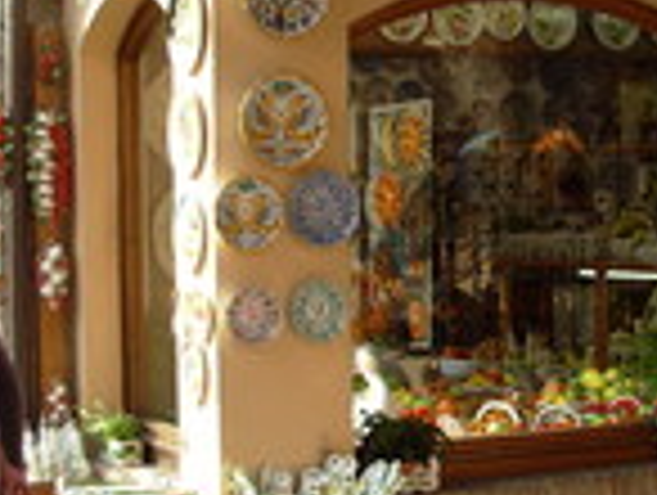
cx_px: 652
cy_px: 252
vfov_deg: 14.3
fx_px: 1977
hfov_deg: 18.4
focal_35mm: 104
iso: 50
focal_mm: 6.3
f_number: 2.9
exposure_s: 1/228
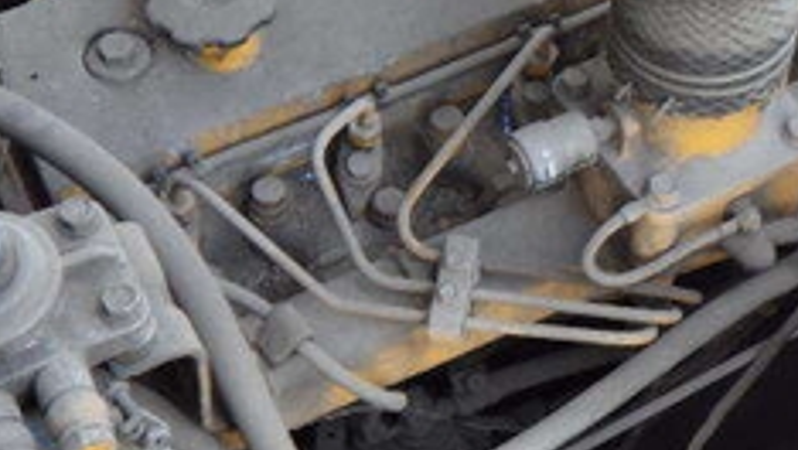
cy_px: 235
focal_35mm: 76
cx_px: 399
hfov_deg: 27.9
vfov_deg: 15.9
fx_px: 1609
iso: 160
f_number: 3.8
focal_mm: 6.1
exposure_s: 1/50
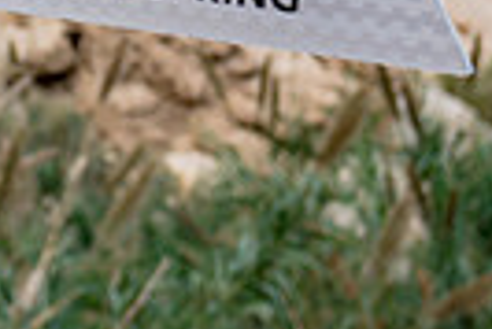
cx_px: -133
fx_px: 3284
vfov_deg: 5.7
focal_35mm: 240
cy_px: -168
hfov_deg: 8.5
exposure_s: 1/400
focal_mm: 55
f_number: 2.8
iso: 200
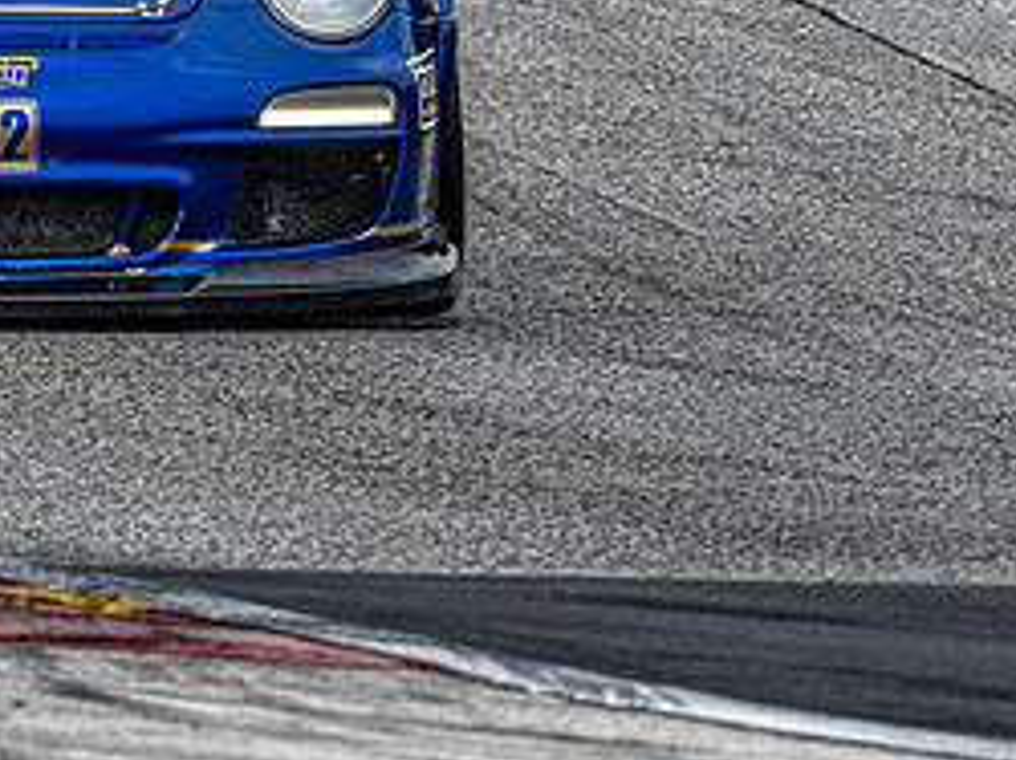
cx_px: -8
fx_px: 40934
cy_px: 22
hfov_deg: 1.4
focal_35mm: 1396
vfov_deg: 1.1
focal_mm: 300
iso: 400
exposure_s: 1/400
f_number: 9
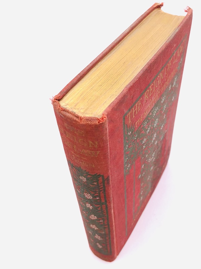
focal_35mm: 36
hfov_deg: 39.5
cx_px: 122
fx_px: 279
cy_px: 121
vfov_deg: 51.3
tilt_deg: -45.0
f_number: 1.8
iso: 20
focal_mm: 3.99
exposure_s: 1/375
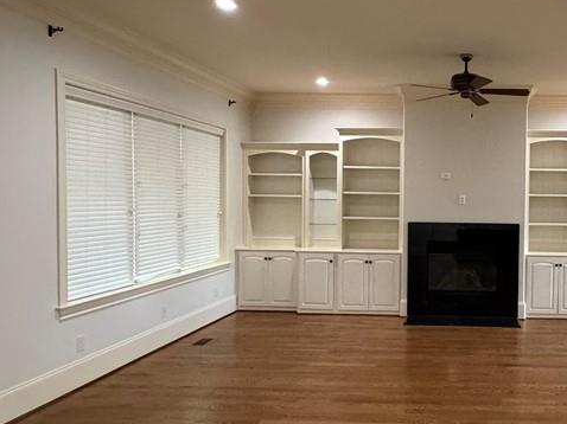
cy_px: 216
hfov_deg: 55.7
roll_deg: +0.3
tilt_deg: -2.0
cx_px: 454
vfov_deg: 46.8
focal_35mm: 30
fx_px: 491
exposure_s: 1/60
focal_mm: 2.22
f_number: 2.2
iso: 640
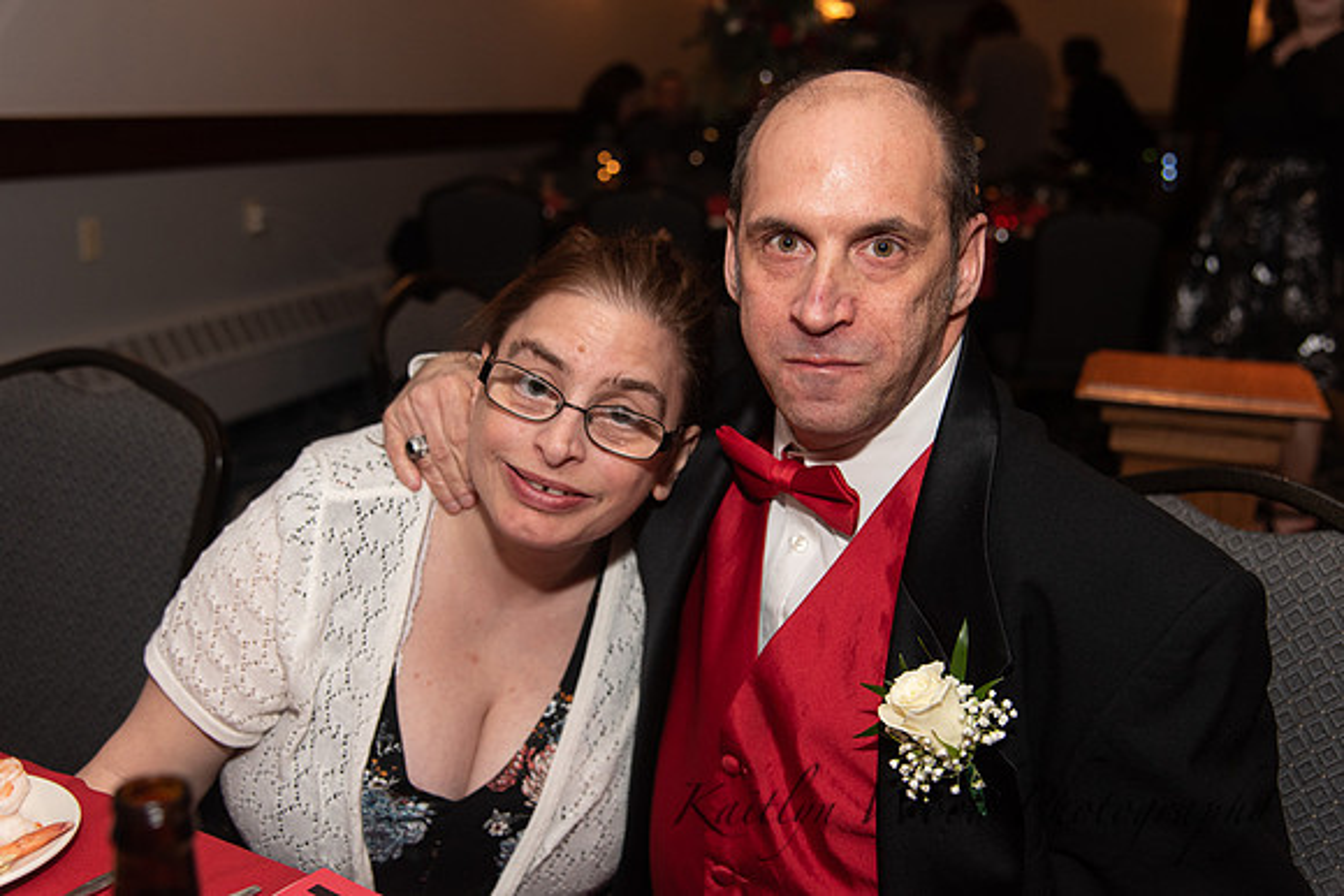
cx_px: 672
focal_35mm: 38
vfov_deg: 35.1
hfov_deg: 50.7
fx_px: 1419
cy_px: 448
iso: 800
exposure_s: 1/200
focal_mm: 38
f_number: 4
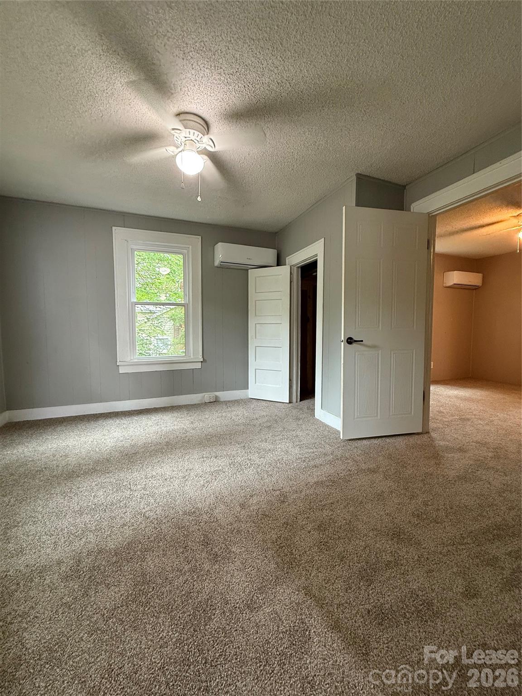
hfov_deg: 85.7
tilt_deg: -2.4
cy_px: 348
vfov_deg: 102.1
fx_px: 281
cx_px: 261
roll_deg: -0.3
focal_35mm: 14
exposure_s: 1/60
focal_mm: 2.22
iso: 320
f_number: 2.2
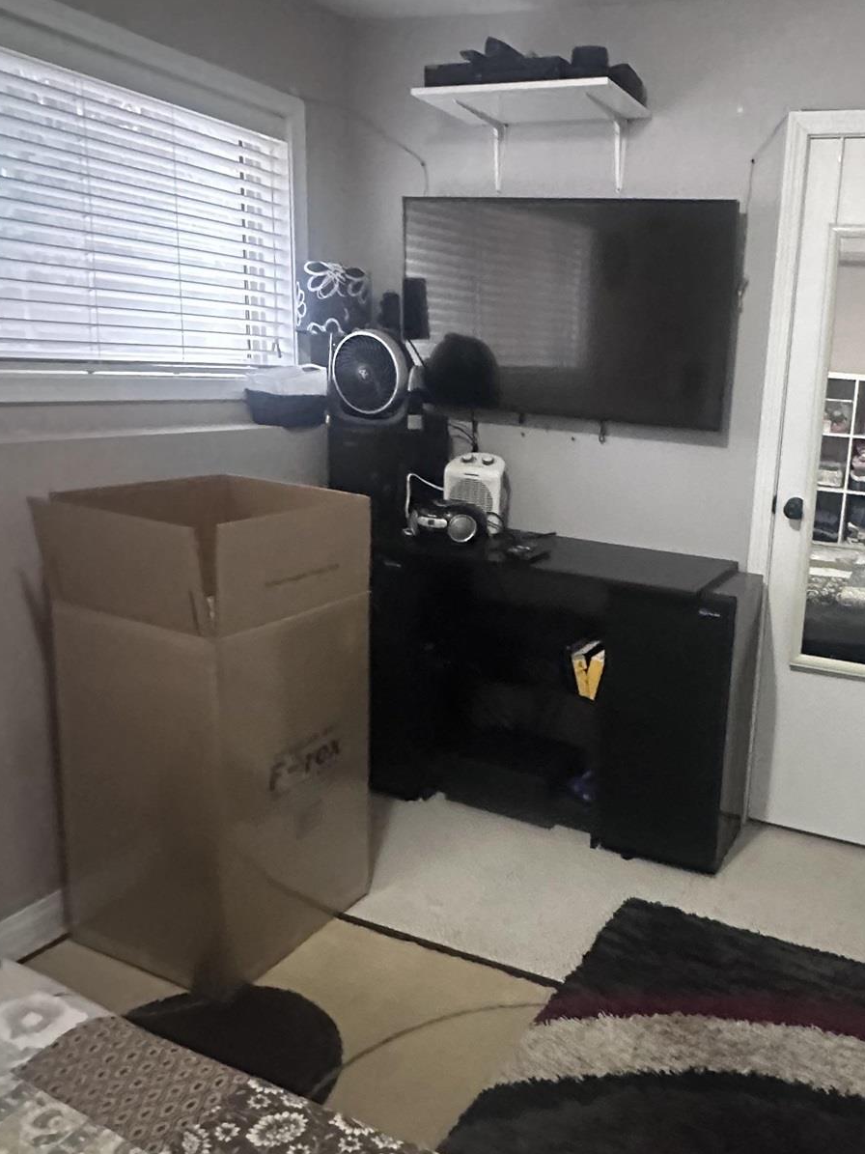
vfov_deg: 65.3
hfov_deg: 49.0
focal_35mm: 27
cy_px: 552
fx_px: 900
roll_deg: -2.6
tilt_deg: -11.6
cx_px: 667
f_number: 2.2
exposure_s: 1/40
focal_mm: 2.22
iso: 1250
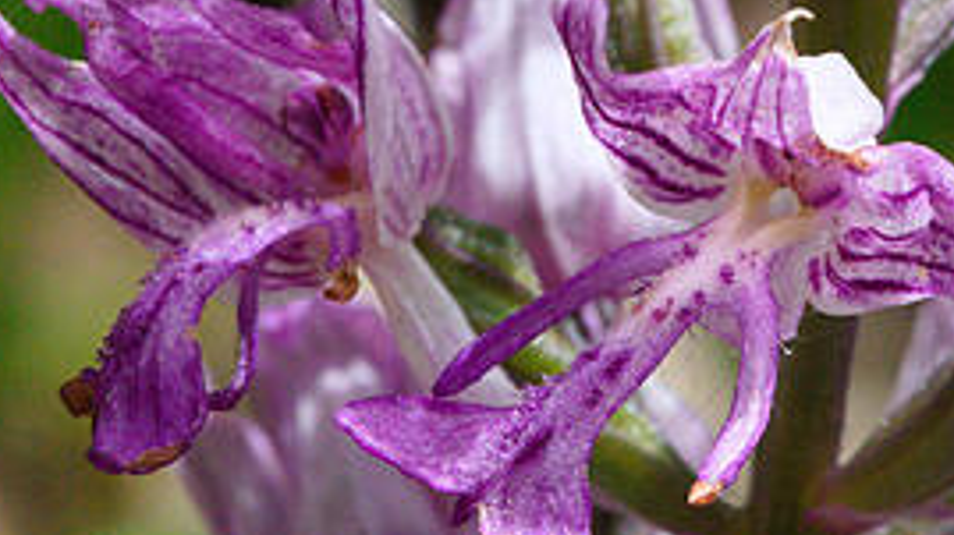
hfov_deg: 7.0
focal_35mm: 308
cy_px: -218
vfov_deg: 3.9
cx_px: 640
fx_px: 7787
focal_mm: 90
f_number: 18
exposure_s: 1/160
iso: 3200
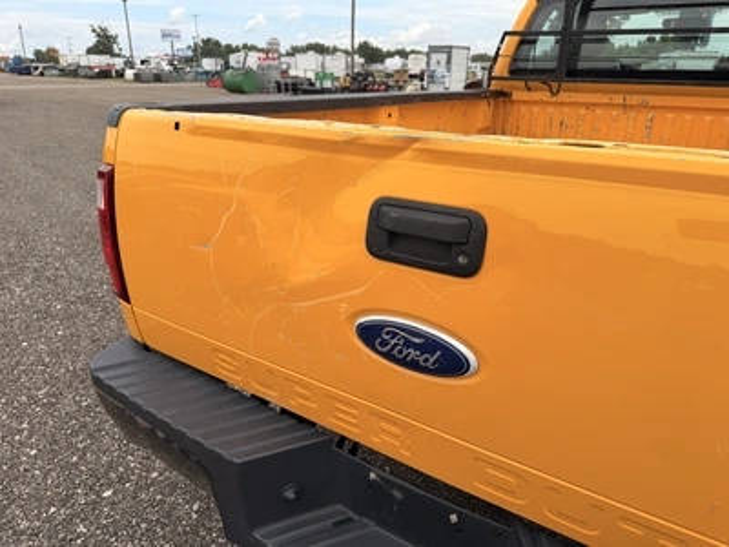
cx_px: 364
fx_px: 505
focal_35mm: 24
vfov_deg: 56.8
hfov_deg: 71.6
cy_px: 274
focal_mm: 6.76
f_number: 1.78
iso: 80
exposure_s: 1/2525
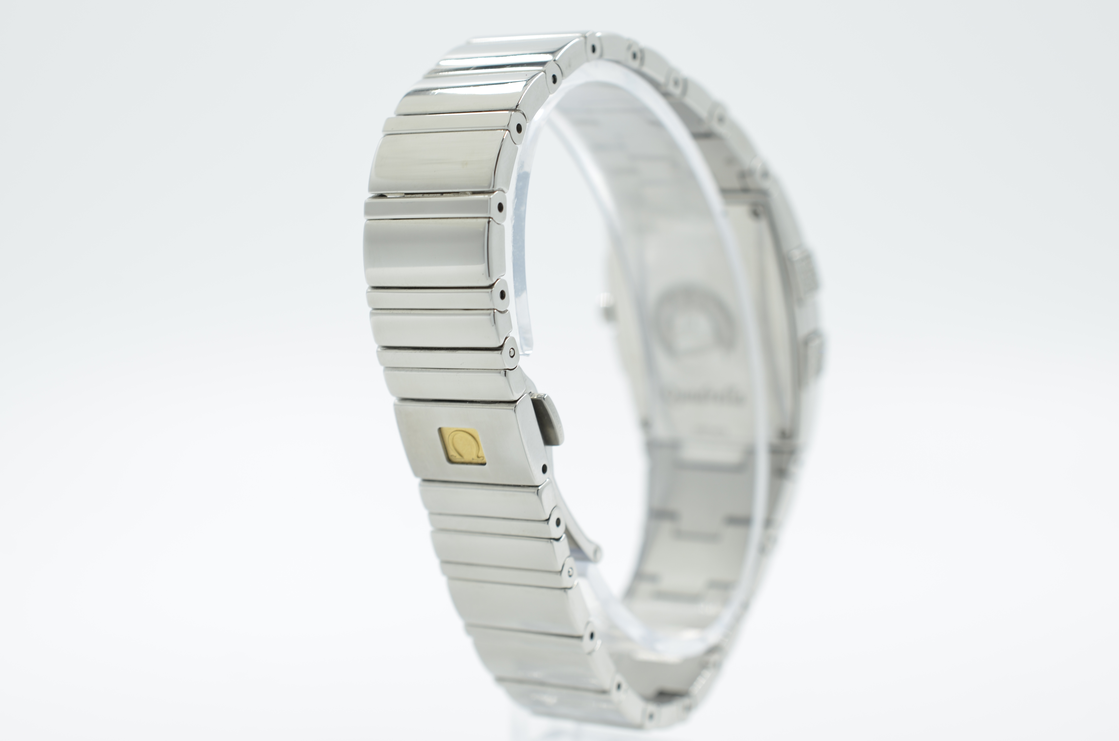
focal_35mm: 60
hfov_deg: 33.5
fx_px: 1861
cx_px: 560
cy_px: 370
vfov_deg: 22.5
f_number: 8
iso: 100
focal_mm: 40
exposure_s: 1/50
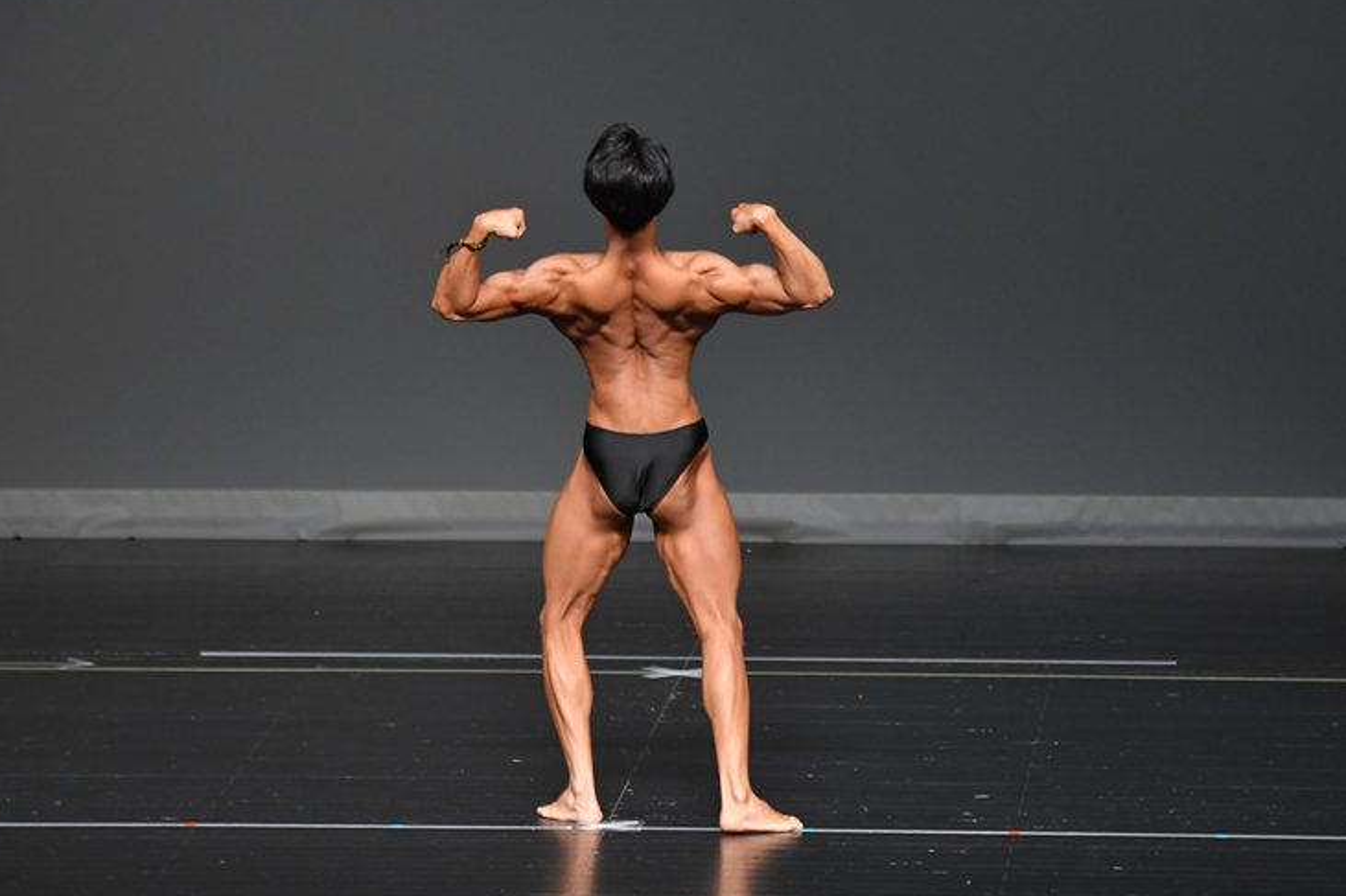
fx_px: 11288
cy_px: 449
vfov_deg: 4.5
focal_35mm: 302
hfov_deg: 6.8
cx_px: 684
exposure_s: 1/400
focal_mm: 190
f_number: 5.6
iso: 2500
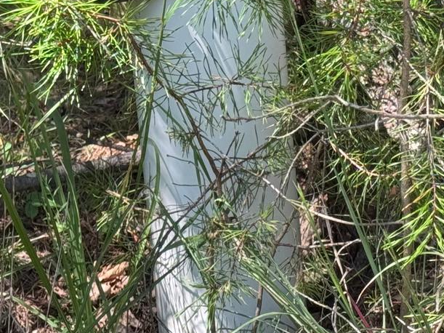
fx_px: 2065
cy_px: 13
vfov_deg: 9.2
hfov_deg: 12.3
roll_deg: +4.7
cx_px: 302
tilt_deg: -16.2
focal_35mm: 161
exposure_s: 1/343
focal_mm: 6.76
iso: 64
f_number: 1.78
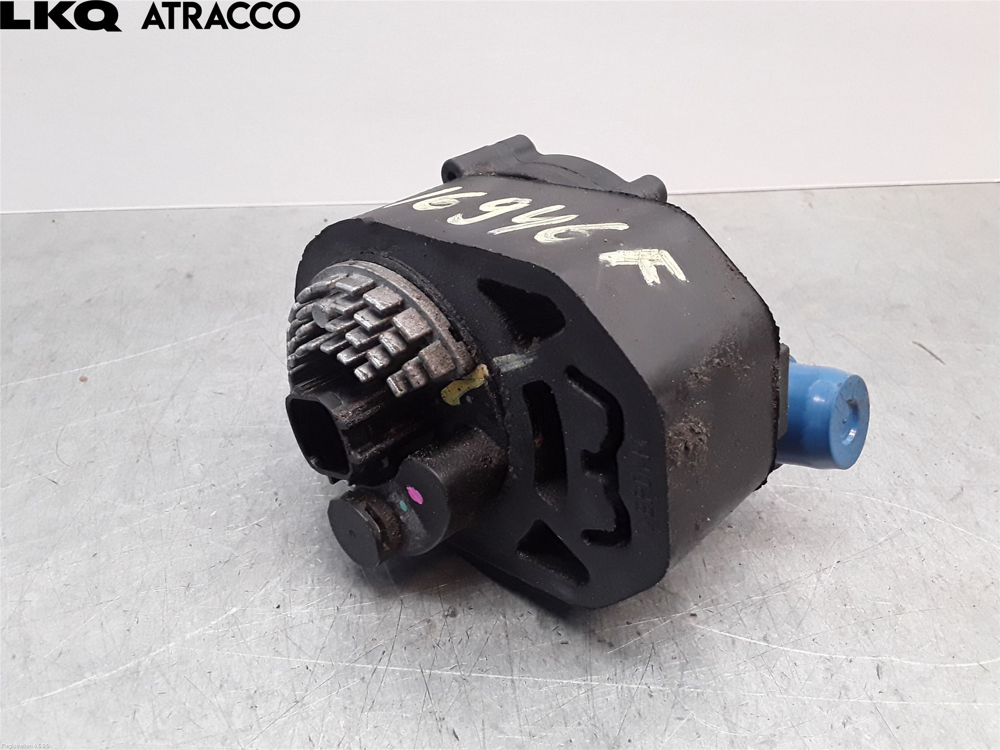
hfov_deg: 63.4
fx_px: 809
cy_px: 375
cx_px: 500
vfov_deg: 49.7
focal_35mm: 28
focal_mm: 2.91
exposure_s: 1/100
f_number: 1.9
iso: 100
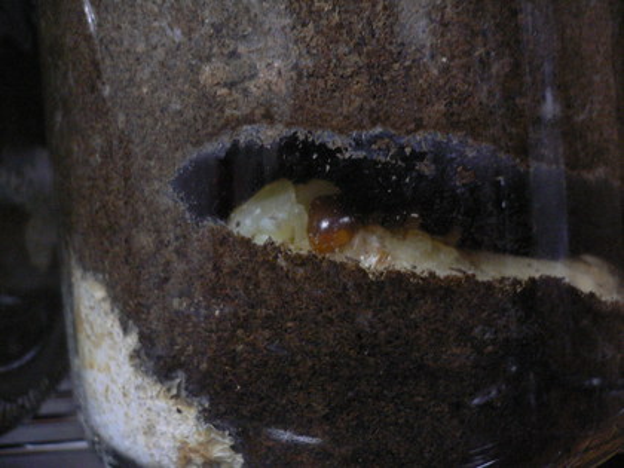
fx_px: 631
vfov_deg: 40.7
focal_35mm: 35
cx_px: 312
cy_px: 234
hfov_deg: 52.6
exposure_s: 1/8
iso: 200
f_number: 2.8
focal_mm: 5.8
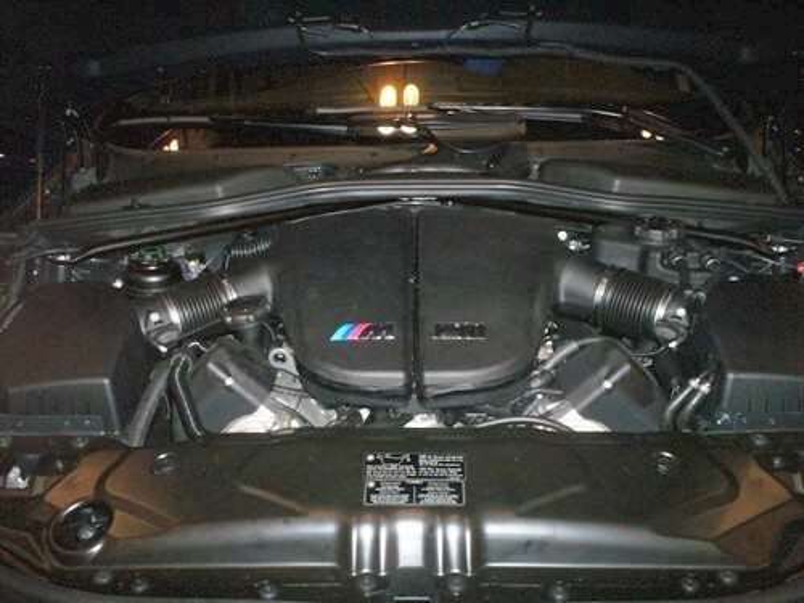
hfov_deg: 51.4
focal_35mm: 36
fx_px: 836
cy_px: 302
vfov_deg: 39.7
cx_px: 402
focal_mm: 6
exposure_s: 1/60
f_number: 4.5
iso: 140
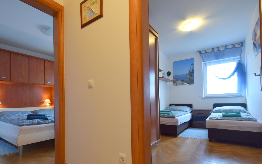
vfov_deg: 64.4
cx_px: 122
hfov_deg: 91.0
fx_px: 129
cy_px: 98
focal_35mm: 18
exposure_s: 1/80
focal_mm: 10
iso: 400
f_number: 4
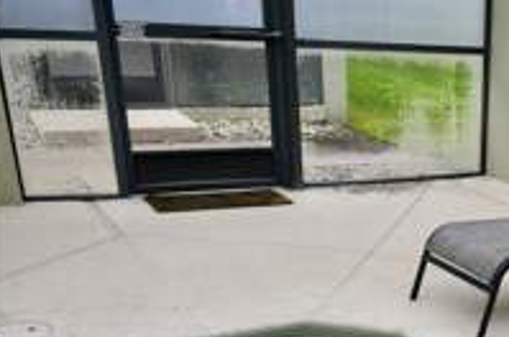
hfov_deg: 29.9
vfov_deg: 22.1
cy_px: 366
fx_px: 819
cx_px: 599
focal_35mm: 58
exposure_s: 1/160
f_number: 8
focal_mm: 16
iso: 320
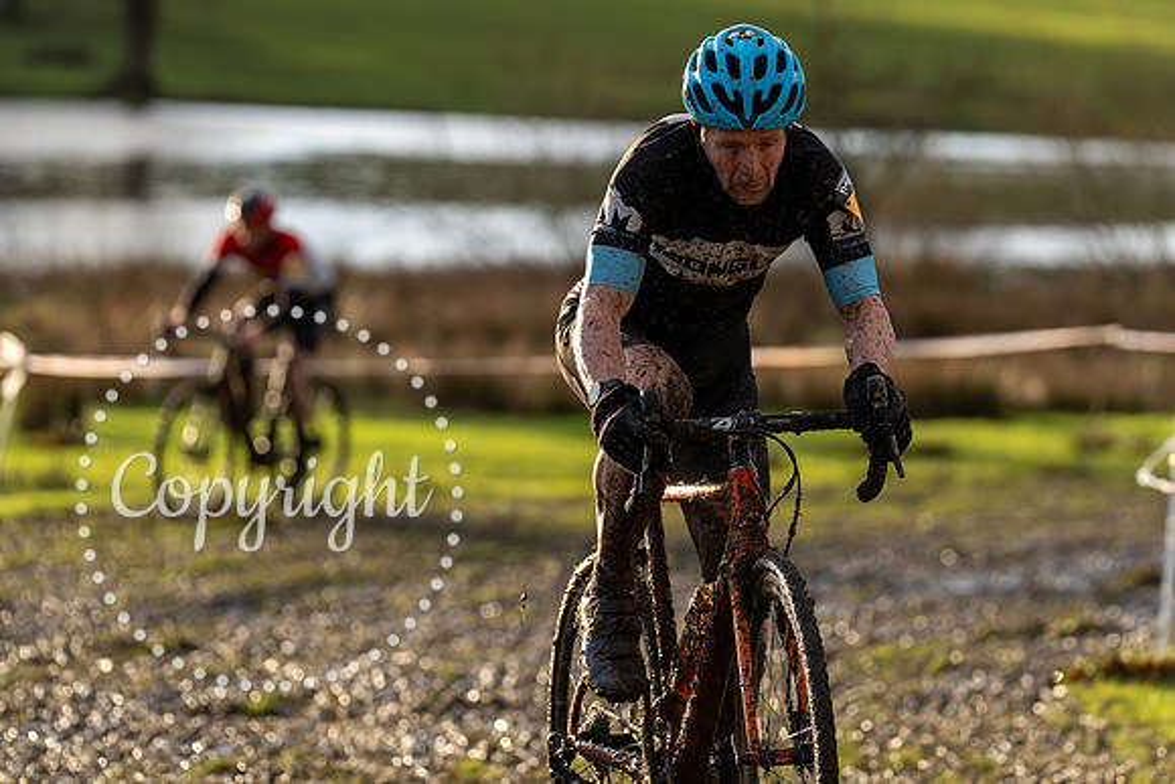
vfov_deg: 5.8
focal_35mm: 237
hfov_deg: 8.7
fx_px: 7724
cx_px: 695
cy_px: 320
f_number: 4
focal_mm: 200
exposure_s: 1/1000
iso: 250
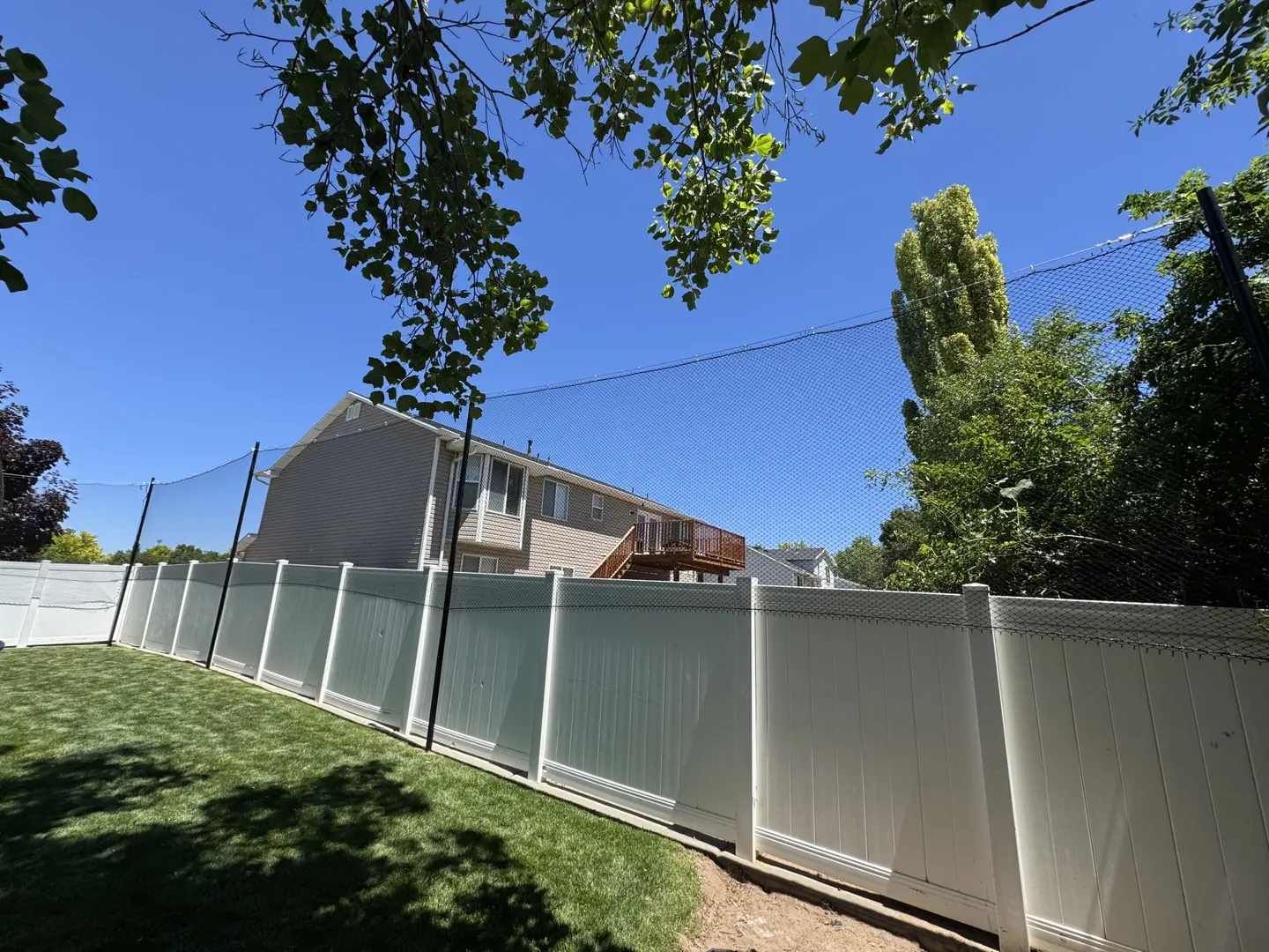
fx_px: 513
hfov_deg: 102.1
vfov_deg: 85.7
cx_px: 634
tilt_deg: +14.1
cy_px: 476
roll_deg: -2.1
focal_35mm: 14
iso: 50
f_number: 2.2
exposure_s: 1/1217
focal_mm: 2.22
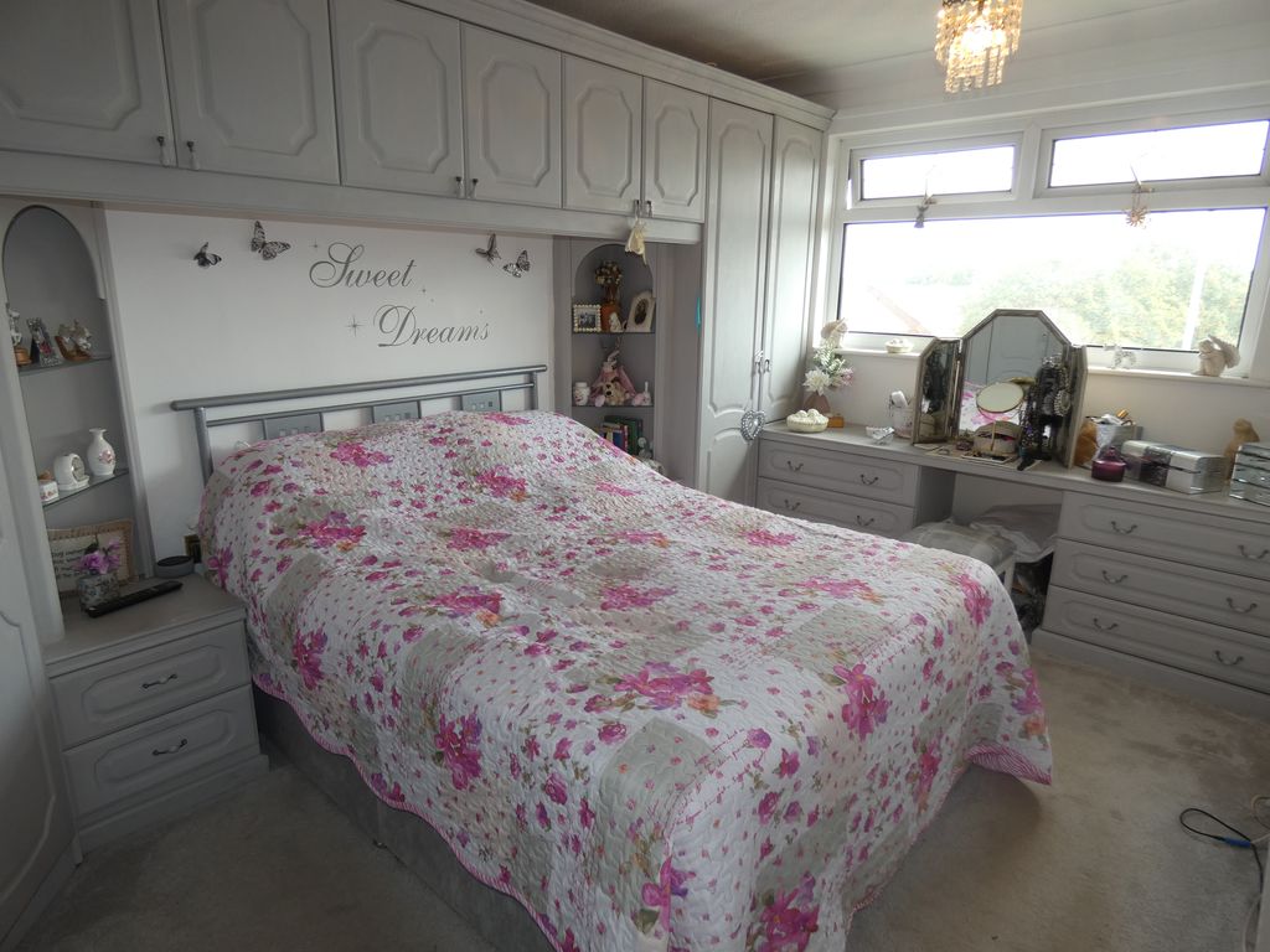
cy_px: 476
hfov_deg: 81.7
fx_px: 734
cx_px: 635
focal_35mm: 20
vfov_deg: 66.0
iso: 80
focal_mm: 3.6
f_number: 2.8
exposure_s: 1/80
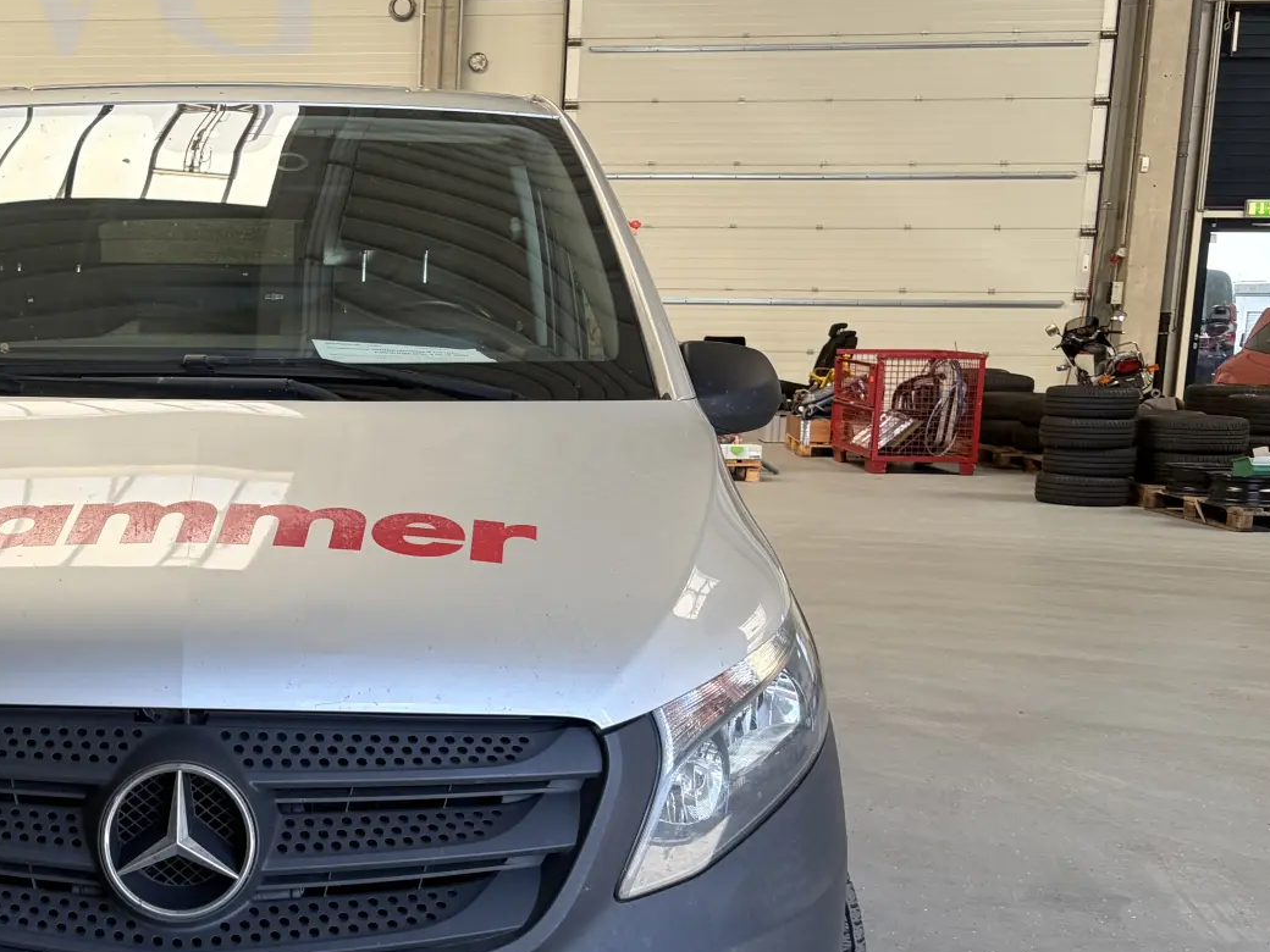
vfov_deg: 30.2
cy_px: 579
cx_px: 151
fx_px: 1761
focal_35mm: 48
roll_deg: -0.7
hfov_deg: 37.3
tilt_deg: -9.5
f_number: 1.6
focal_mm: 5.96
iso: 32
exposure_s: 1/133
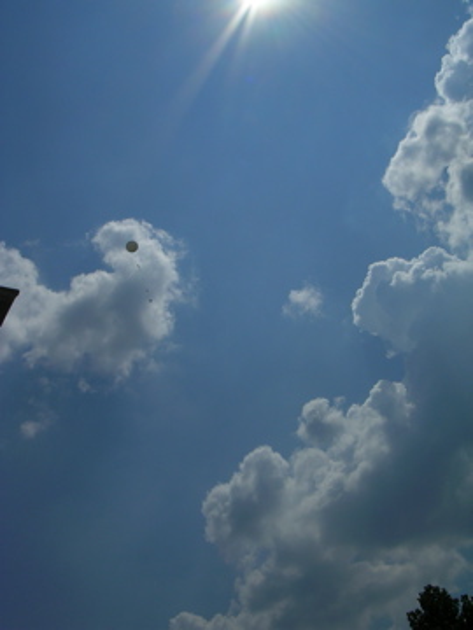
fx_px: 692
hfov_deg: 37.7
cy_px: 315
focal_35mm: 38
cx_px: 236
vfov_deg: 49.0
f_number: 5.6
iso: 50
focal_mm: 5.8
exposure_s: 1/2632
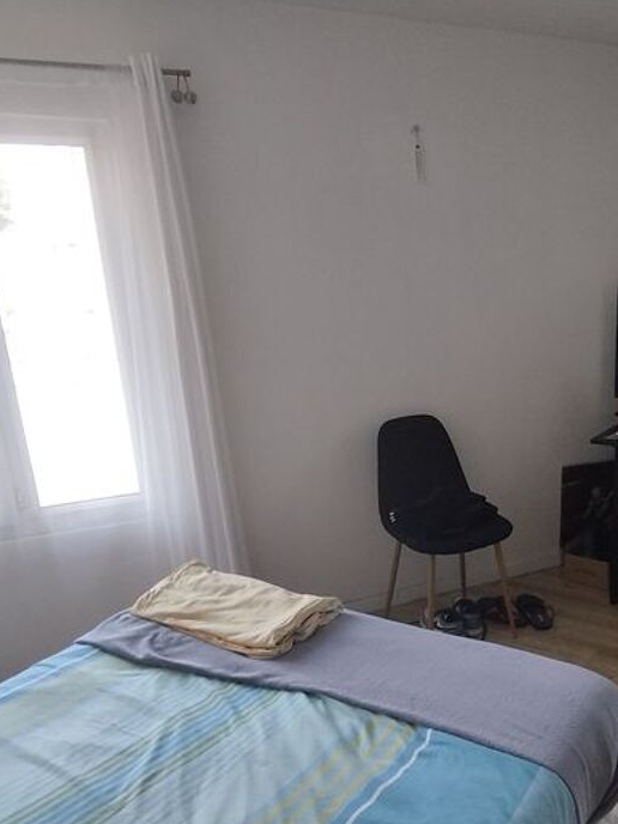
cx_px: 489
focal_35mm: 31
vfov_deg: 58.0
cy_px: 481
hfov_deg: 43.5
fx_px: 738
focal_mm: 1.65
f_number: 2.2
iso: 100
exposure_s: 1/100
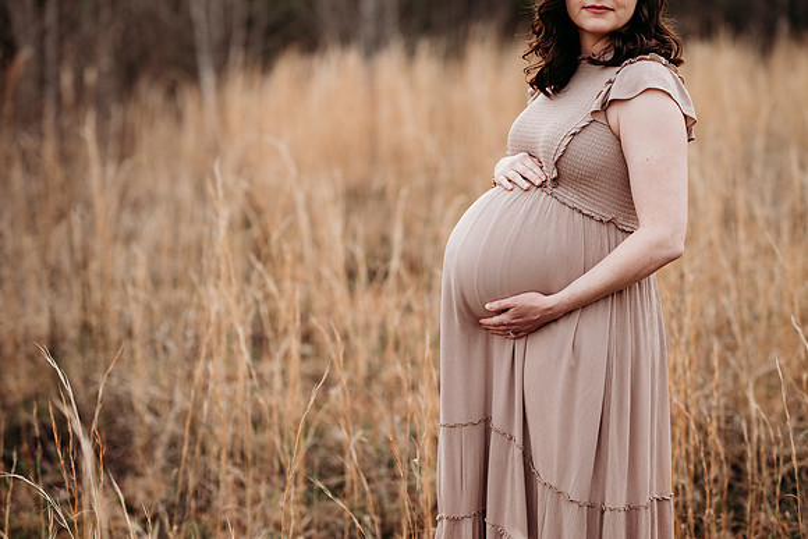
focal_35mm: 85
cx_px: 404
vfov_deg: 16.1
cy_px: 270
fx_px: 1908
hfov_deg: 23.9
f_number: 2.5
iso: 160
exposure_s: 1/400
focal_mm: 85
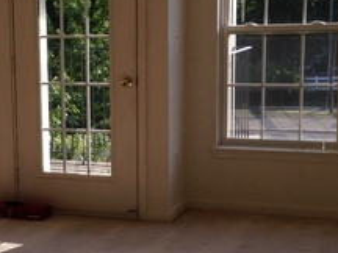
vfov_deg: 14.5
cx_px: 45
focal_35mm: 102
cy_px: 156
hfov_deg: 19.0
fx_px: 996
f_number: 2.4
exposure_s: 1/678
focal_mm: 4.12
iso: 50
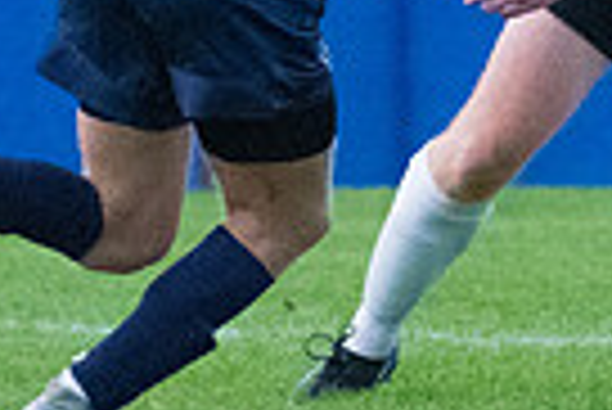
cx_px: 333
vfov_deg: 0.6
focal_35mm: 2238
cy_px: -171
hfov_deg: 0.9
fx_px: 38086
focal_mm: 350
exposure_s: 1/2000
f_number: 5.6
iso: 6400
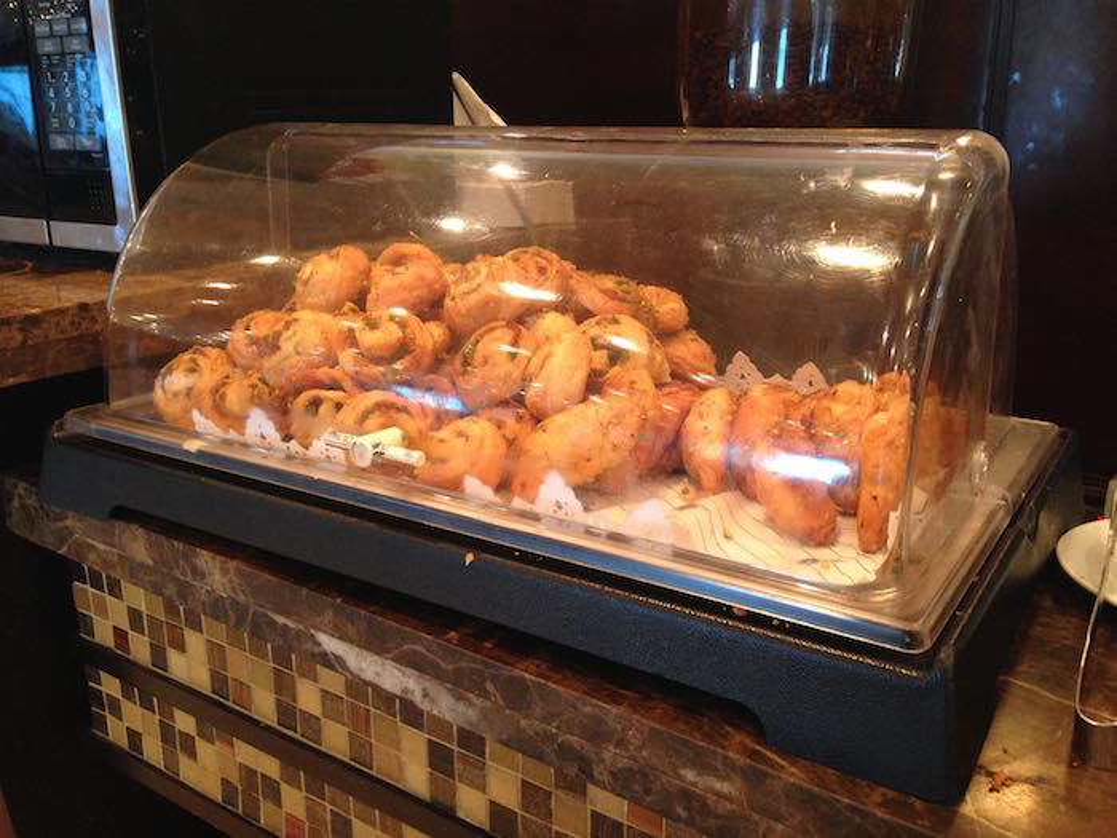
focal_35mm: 33
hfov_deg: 55.4
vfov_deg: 42.9
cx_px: 558
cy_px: 419
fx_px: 1065
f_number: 2.4
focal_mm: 4.12
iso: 200
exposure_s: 1/20
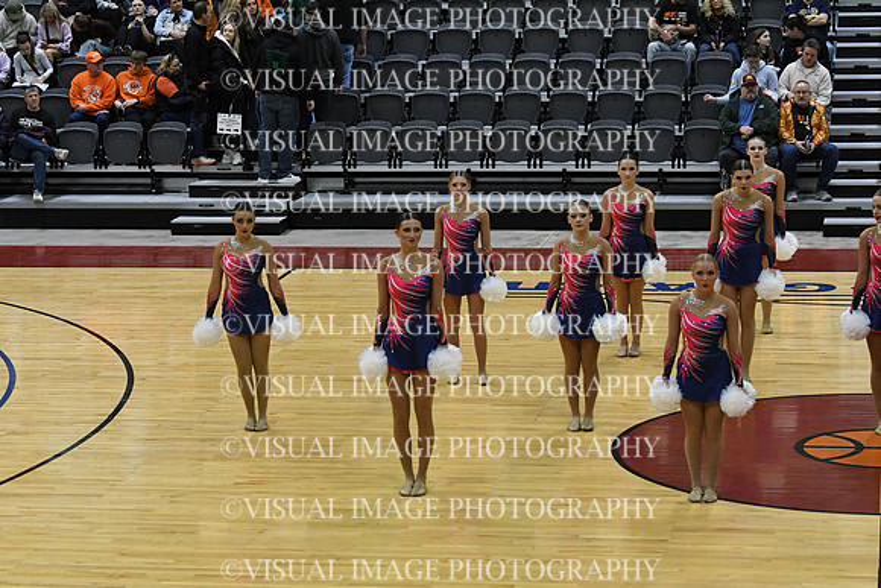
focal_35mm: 105
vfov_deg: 13.0
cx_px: 440
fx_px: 2570
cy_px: 294
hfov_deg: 19.5
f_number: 4
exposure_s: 1/500
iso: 4000
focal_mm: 70
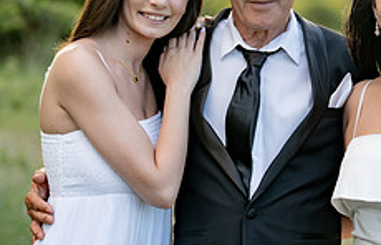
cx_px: 270
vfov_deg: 10.1
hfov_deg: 15.5
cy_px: 95
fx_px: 1393
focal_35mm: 133
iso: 100
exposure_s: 1/1000
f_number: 1.2
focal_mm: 50
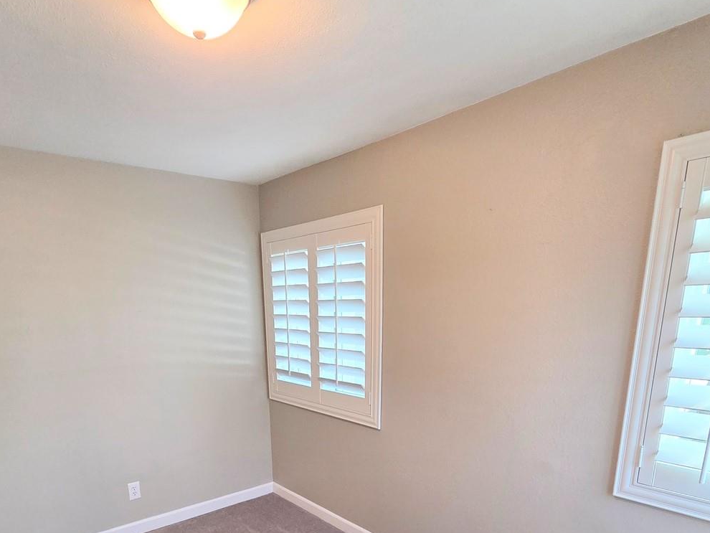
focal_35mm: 21
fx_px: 431
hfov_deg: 78.7
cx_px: 319
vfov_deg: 58.9
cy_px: 421
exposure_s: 1/120
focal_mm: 2.2
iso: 200
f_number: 2.2
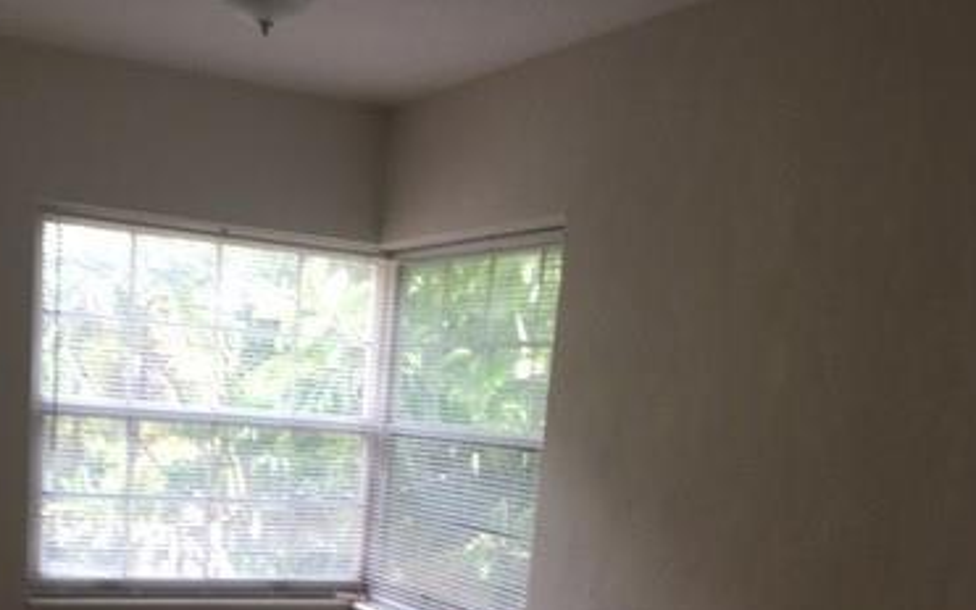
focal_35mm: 53
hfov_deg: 38.0
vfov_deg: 22.8
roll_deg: -5.4
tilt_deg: -8.1
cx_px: 379
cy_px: 689
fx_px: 1410
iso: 25
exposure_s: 1/60
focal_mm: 4.15
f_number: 2.2
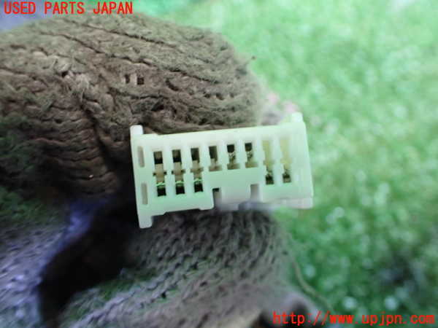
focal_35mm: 30
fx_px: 380
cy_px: 164
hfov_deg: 60.0
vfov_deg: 46.8
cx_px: 219
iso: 800
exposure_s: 1/50
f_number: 2.3
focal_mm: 5.4
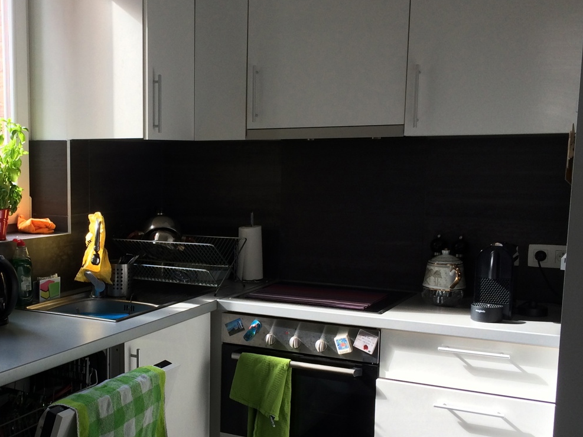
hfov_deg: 39.3
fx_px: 791
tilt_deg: -8.0
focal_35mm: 47
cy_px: 273
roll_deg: +0.2
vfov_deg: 30.7
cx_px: 141
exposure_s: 1/120
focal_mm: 4.15
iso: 64
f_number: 2.2
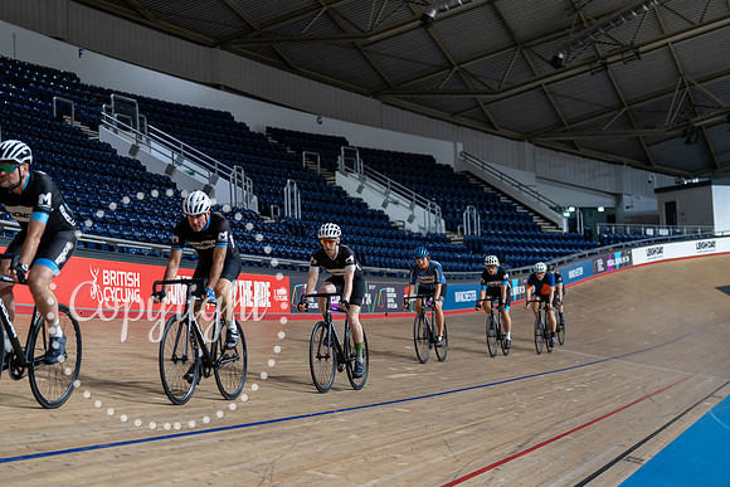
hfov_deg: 28.8
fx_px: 1420
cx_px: 365
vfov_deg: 19.5
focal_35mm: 70
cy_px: 244
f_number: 2.8
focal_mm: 70
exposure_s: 1/800
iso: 3200
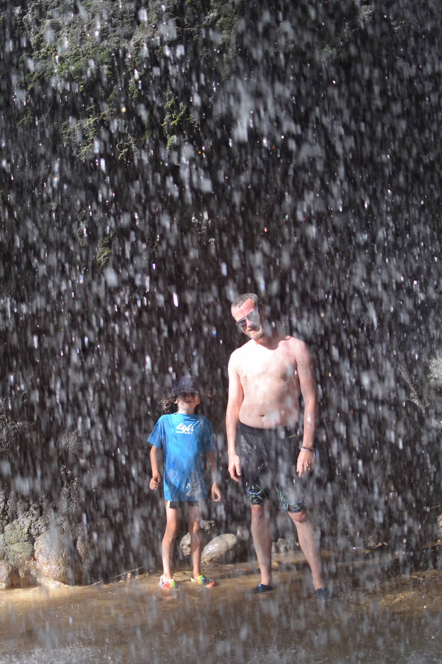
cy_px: 332
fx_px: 967
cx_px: 221
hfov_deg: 25.8
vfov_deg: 37.9
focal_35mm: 52
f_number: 1.8
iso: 400
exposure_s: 1/400
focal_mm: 35
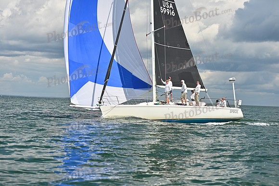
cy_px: 93
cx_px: 140
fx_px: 543
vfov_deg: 19.5
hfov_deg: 28.8
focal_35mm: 70
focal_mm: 70
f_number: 3.5
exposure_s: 1/2500
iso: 250
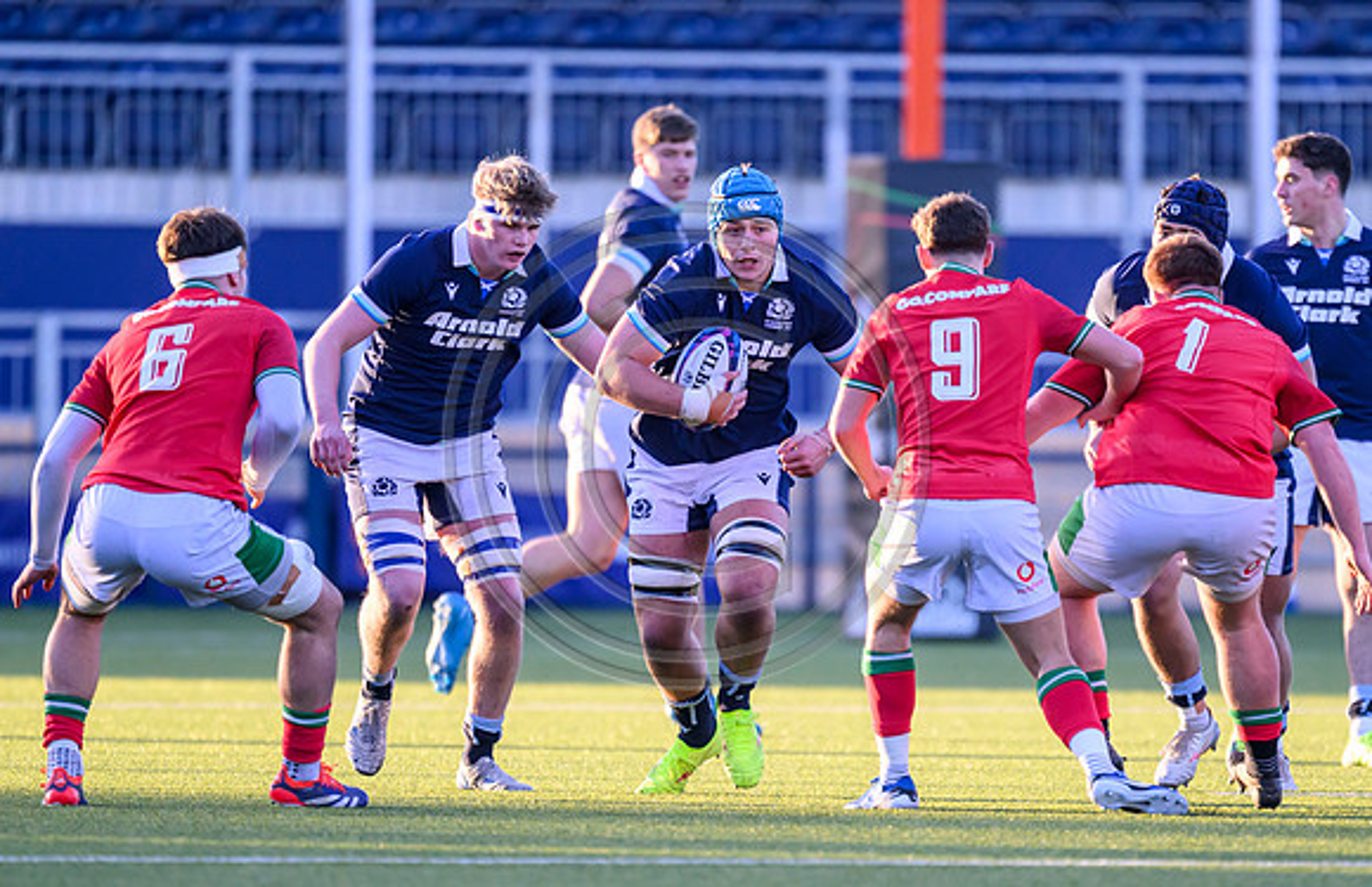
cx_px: 833
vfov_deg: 1.8
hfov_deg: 2.8
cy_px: 600
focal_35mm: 743
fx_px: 28040
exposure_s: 1/1250
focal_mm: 560
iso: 2000
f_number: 4
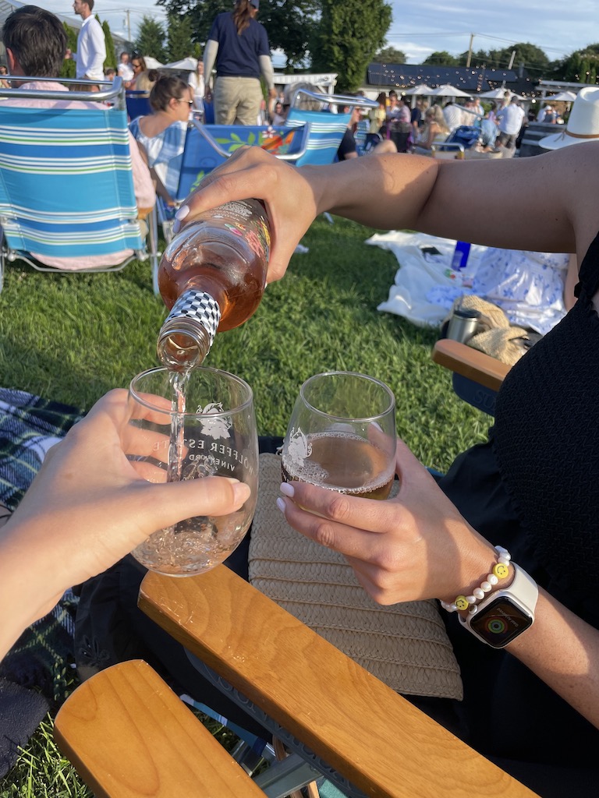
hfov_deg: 53.1
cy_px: 399
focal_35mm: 26
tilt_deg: -26.3
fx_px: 600
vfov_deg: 67.3
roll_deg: -2.7
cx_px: 300
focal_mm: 4.2
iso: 32
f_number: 1.6
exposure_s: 1/754
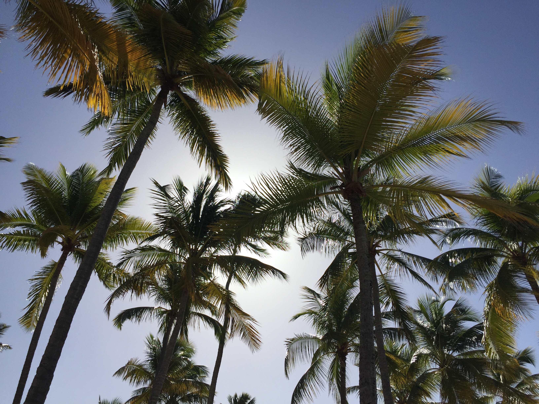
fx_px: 452
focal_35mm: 29
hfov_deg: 61.7
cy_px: 202
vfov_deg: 48.2
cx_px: 270
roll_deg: +0.6
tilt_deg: +39.5
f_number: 2.2
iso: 32
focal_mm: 4.15
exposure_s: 1/6623
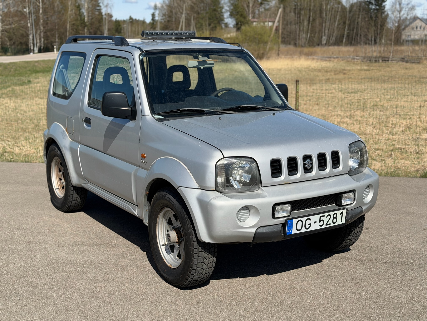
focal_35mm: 48
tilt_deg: -11.1
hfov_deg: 39.7
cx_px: 214
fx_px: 592
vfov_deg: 30.3
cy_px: 160
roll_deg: +0.8
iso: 64
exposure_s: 1/6024
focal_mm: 6.76
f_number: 1.78
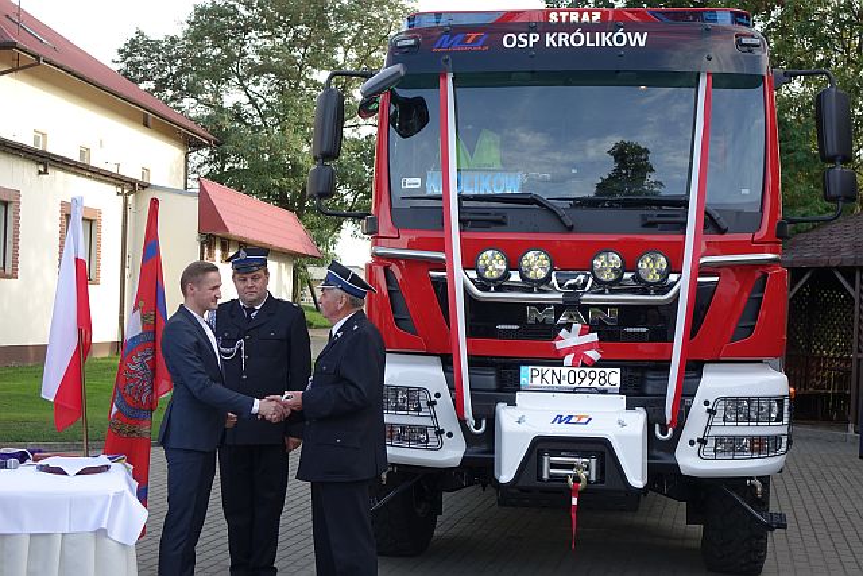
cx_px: 432
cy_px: 288
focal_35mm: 49
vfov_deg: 27.5
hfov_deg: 40.3
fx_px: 1175
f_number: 3.2
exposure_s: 1/200
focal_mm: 17.83
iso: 125
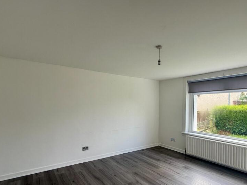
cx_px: 123
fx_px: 143
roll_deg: -1.2
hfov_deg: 81.7
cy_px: 109
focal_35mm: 20
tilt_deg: -1.2
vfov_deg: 65.5
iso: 50
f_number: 2.2
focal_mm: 2.22
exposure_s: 1/142
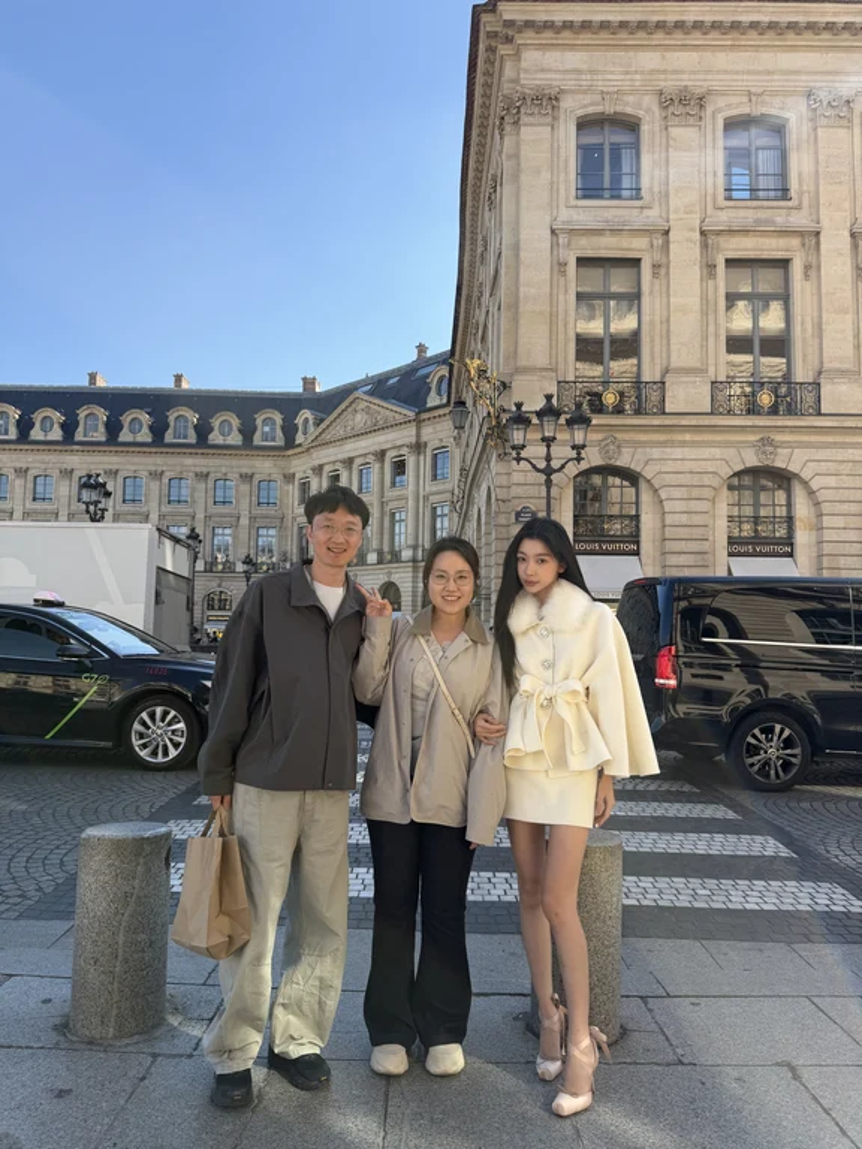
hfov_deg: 56.8
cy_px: 574
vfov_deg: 71.6
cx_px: 431
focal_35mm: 24
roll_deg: -1.0
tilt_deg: +4.4
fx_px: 797
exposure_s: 1/2053
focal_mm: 6.76
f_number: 1.78
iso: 80
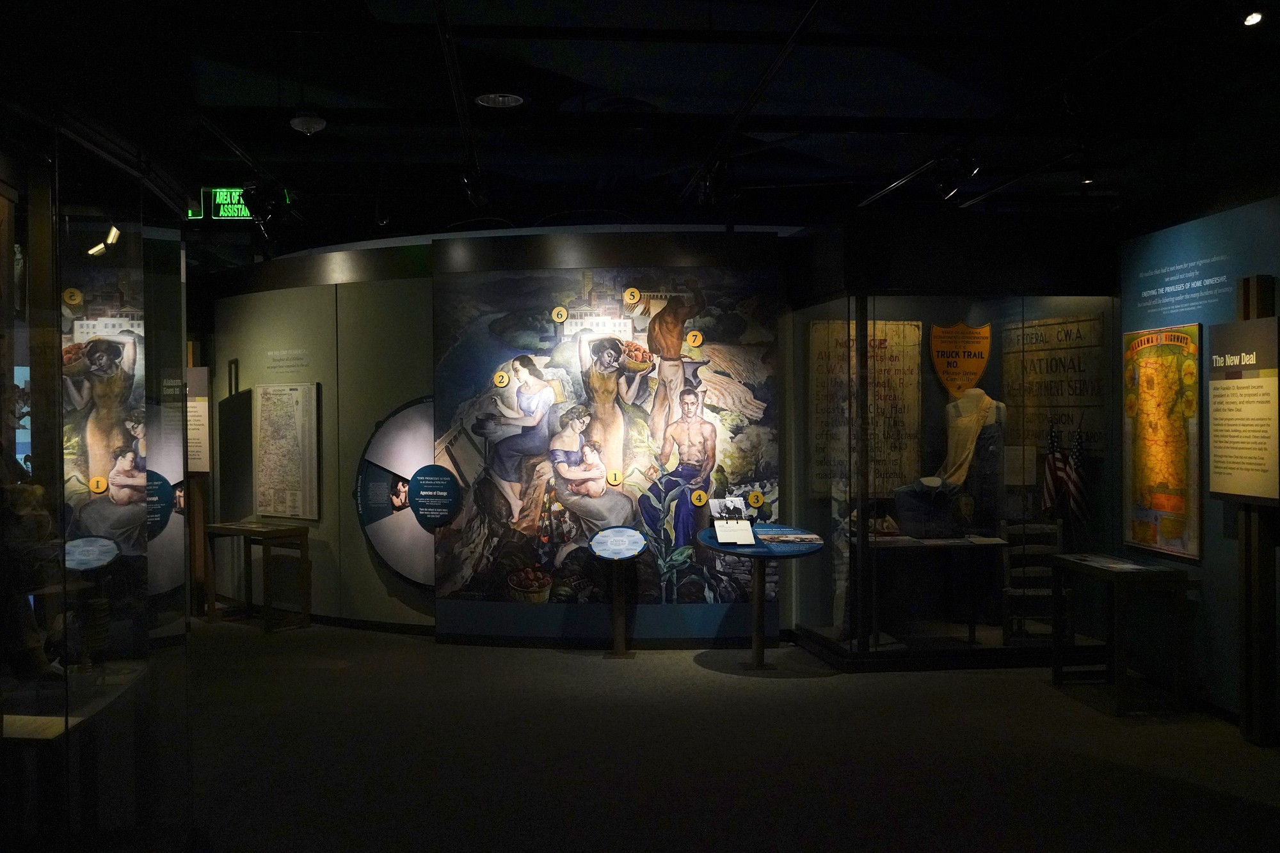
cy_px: 426
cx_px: 640
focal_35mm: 34
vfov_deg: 38.9
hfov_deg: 55.8
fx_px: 1209
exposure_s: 1/100
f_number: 4.5
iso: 10000
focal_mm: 34
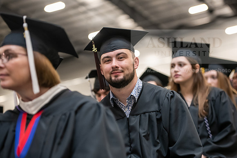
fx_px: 672
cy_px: 79
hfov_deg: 20.0
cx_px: 118
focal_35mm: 102
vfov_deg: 13.4
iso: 3200
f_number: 3.2
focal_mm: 102
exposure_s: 1/200
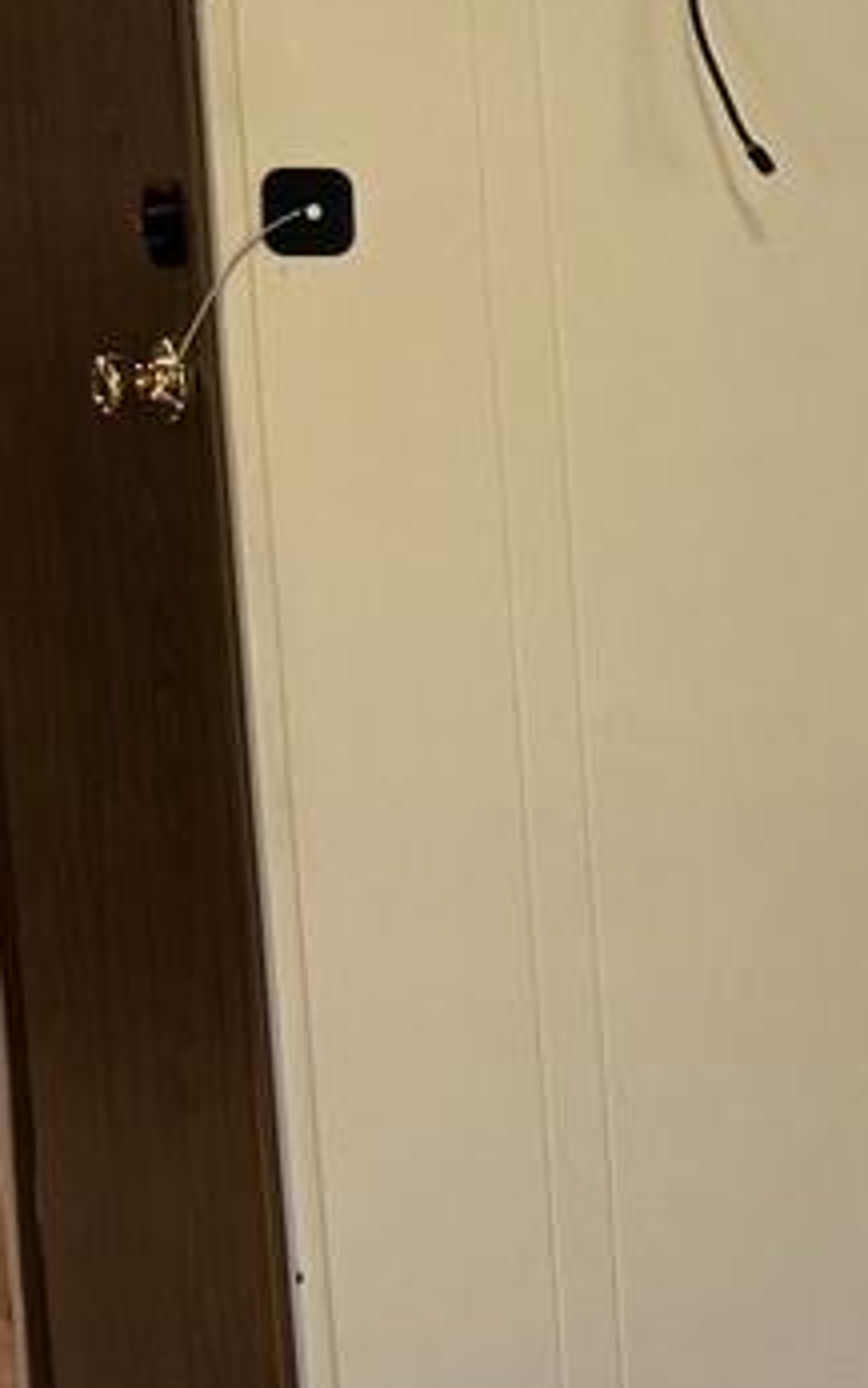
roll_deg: -0.5
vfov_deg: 13.9
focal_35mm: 150
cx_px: 3004
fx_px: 5675
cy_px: 872
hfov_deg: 7.3
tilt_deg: -9.4
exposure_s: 1/120
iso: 125
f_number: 1.78
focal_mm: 6.76
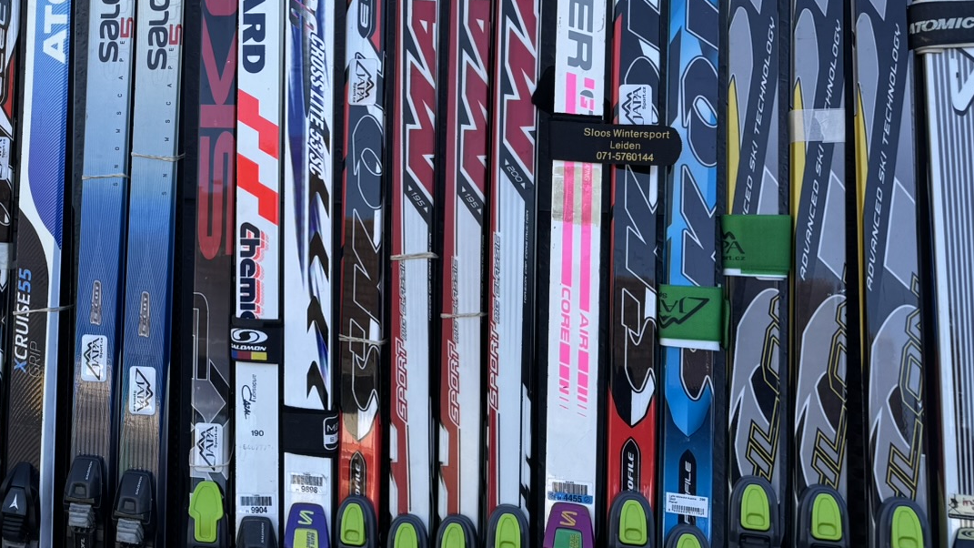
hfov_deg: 38.6
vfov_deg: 23.6
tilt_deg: -2.8
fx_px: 1291
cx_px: 105
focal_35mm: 50
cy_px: 104
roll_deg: +0.7
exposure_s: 1/842
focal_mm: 6.76
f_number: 1.78
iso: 80
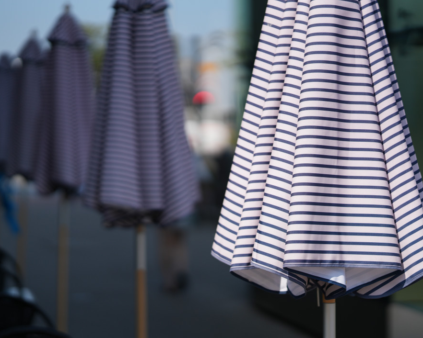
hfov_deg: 20.0
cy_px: 169
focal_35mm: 96
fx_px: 1202
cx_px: 215
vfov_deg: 16.0
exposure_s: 1/8000
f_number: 1.4
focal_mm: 85
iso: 100
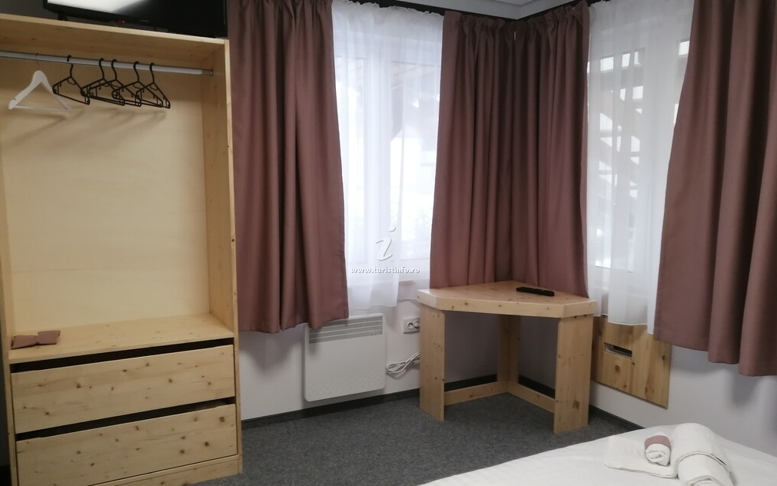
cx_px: 392
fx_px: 614
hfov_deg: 64.6
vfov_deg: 43.1
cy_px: 255
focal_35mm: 29
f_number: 1.8
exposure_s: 1/33.3
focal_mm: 3.62
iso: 100
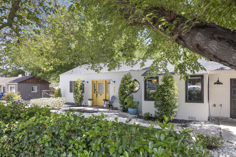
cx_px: 118
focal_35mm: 22
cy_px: 78
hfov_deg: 78.6
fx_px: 144
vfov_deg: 57.2
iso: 110
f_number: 2.8
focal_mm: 8.38
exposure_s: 1/15
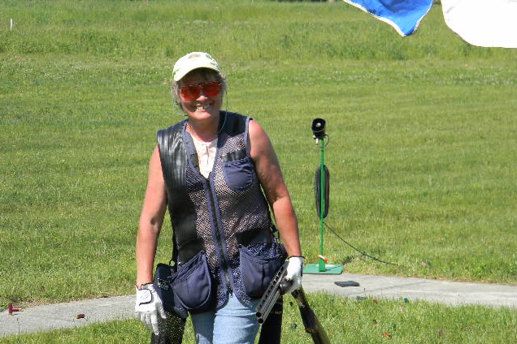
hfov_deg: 13.2
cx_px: 258
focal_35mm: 155
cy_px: 151
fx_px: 2226
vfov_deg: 8.9
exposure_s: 1/330
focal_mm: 26.8
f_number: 5
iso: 80
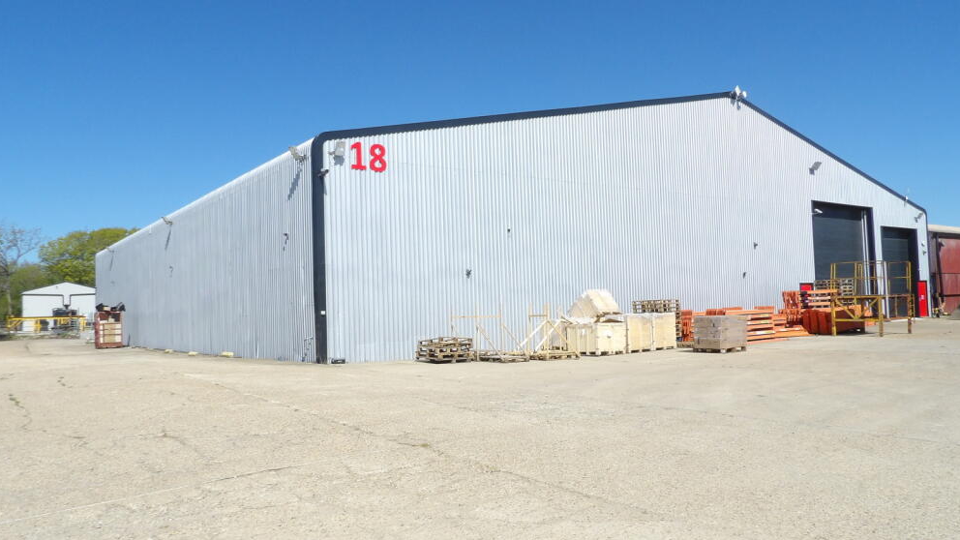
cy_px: 302
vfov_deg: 42.8
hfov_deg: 69.9
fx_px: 687
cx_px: 474
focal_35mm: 27
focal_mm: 4.3
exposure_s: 1/723
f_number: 4.6
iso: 100
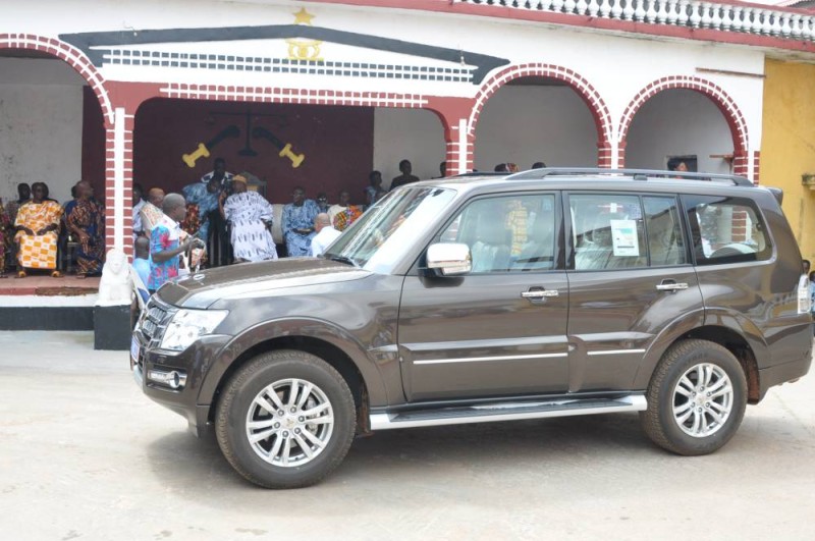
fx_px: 949
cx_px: 408
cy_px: 270
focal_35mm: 42
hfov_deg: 46.5
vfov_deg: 31.8
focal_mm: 28
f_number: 8
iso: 500
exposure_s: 1/250
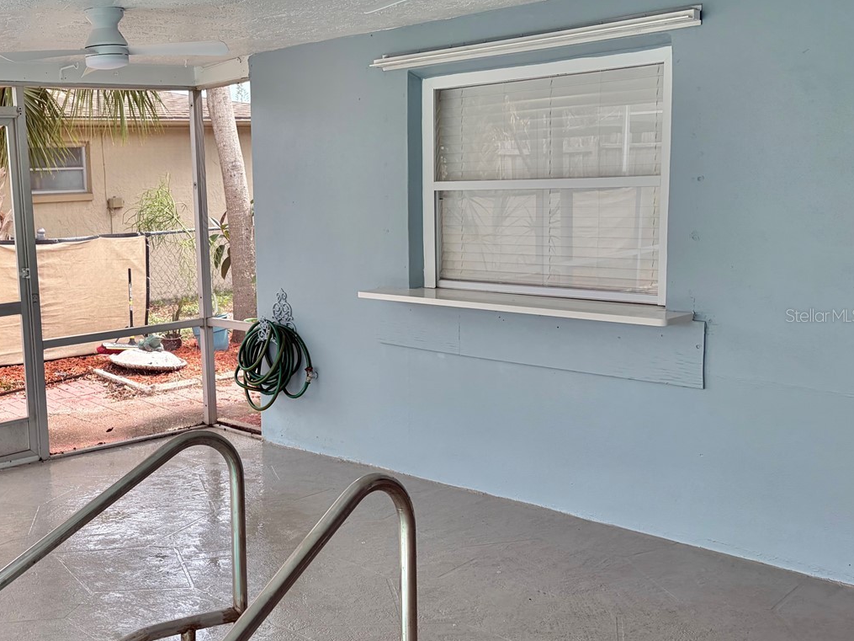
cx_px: 192
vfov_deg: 35.1
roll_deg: +3.3
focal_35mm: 41
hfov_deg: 44.0
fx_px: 1011
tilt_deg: -8.3
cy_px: 315
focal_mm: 5.96
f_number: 1.6
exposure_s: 1/350
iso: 50
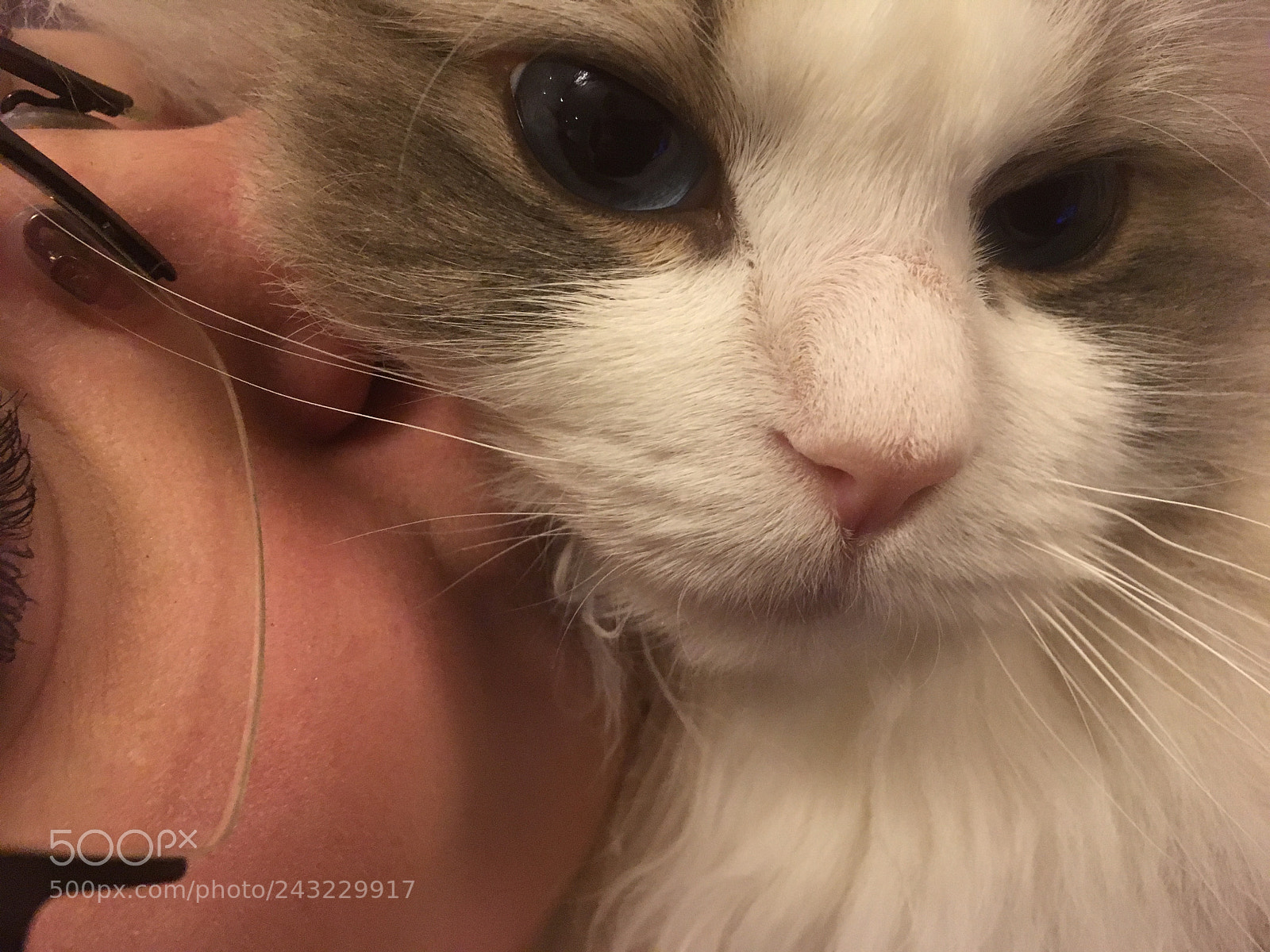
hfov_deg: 61.7
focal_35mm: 29
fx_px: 1064
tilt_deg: -49.6
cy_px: 476
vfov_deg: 48.2
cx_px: 635
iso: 200
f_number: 2.2
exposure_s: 1/25
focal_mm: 4.15
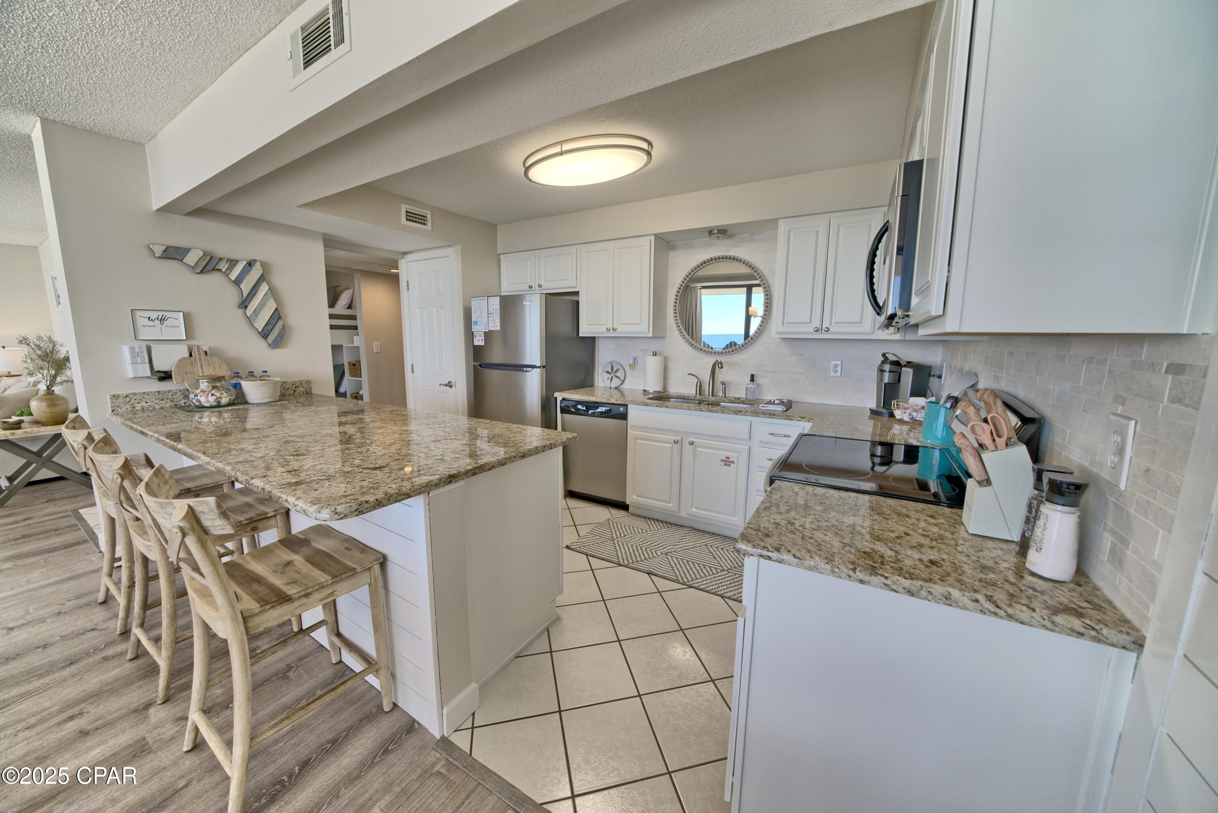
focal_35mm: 12
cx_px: 609
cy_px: 406
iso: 500
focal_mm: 12
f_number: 8
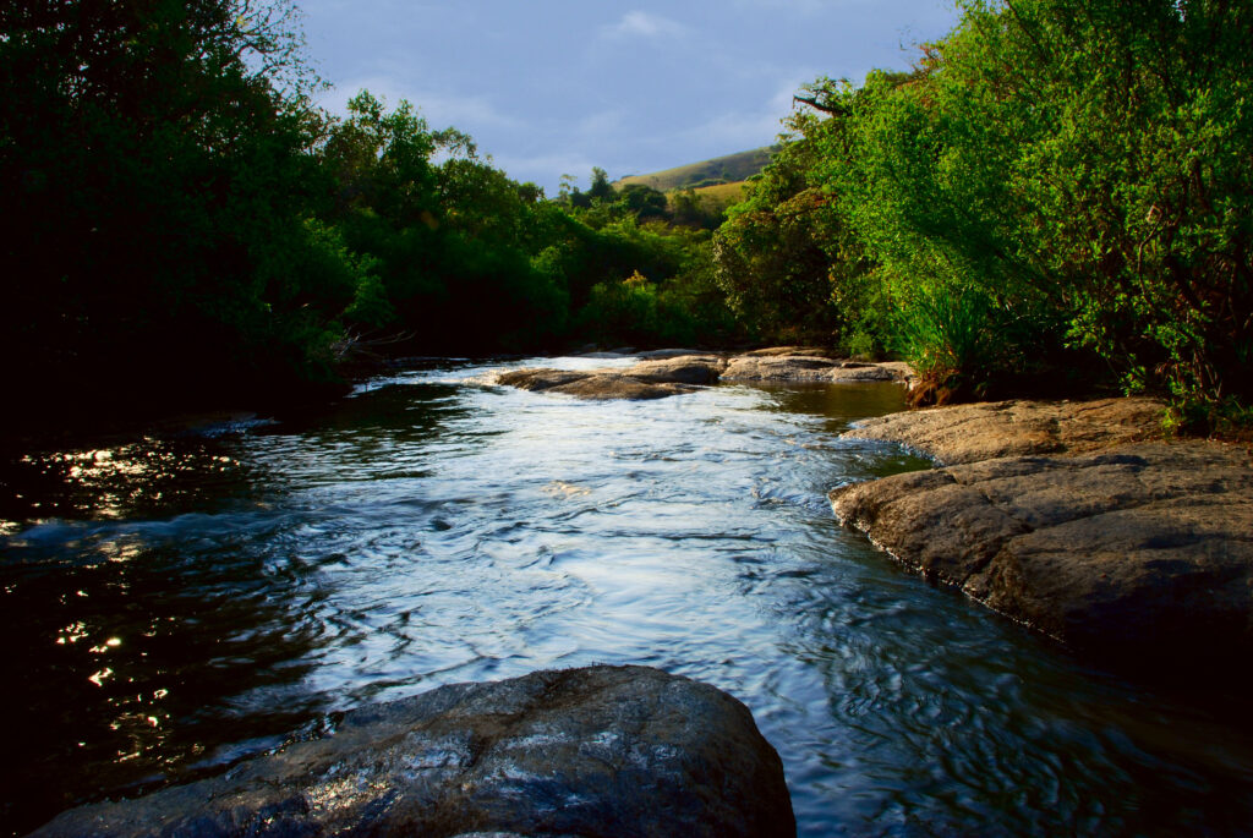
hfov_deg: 61.9
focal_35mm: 30
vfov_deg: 43.7
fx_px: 1045
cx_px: 626
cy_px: 419
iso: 100
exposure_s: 1/13
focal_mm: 20
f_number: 22
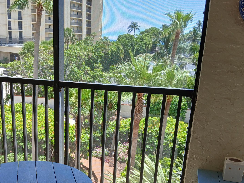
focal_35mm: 42
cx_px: 75
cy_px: 144
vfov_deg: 33.4
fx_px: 296
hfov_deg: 43.9
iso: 20
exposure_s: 1/137
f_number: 1.8
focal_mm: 3.98
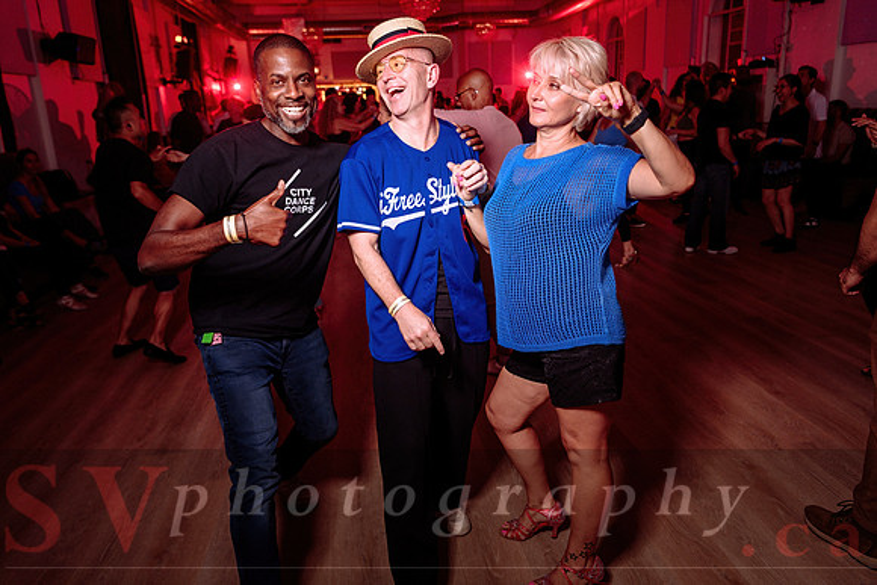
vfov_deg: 49.9
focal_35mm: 26
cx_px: 438
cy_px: 271
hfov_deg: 69.8
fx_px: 629
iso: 800
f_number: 2.8
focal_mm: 24
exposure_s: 1/80
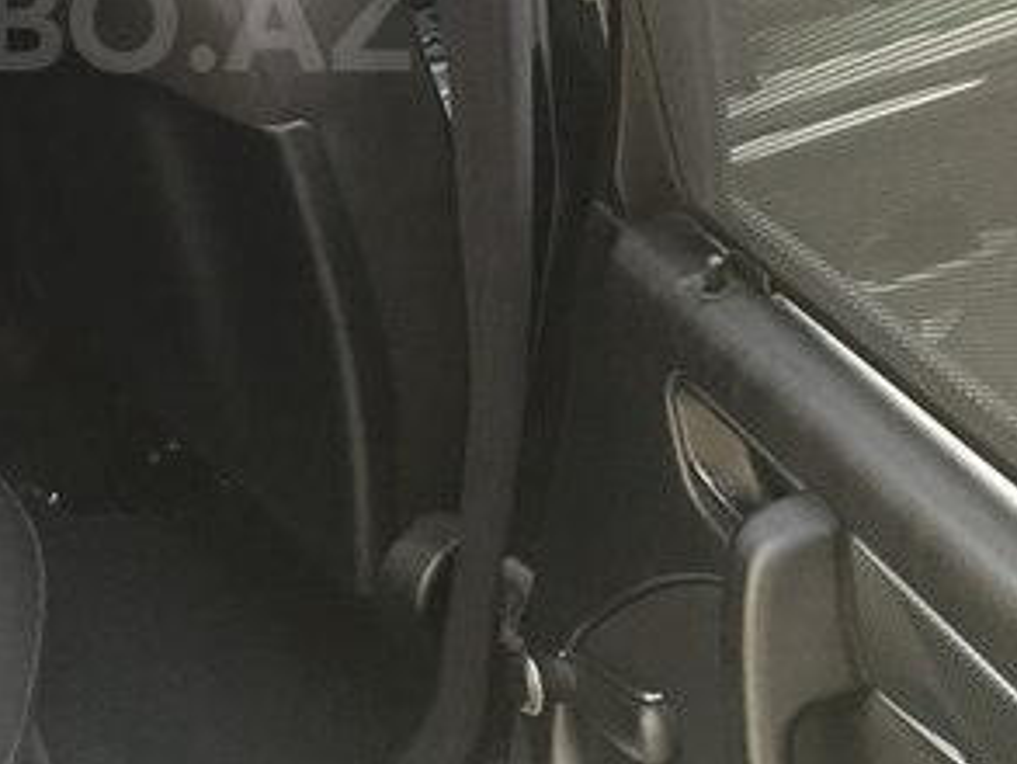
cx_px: 56
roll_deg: -1.0
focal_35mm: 63
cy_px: 19
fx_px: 1852
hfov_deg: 29.2
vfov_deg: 22.5
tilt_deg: -23.9
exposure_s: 1/13
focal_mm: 3.99
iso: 100
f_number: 1.8
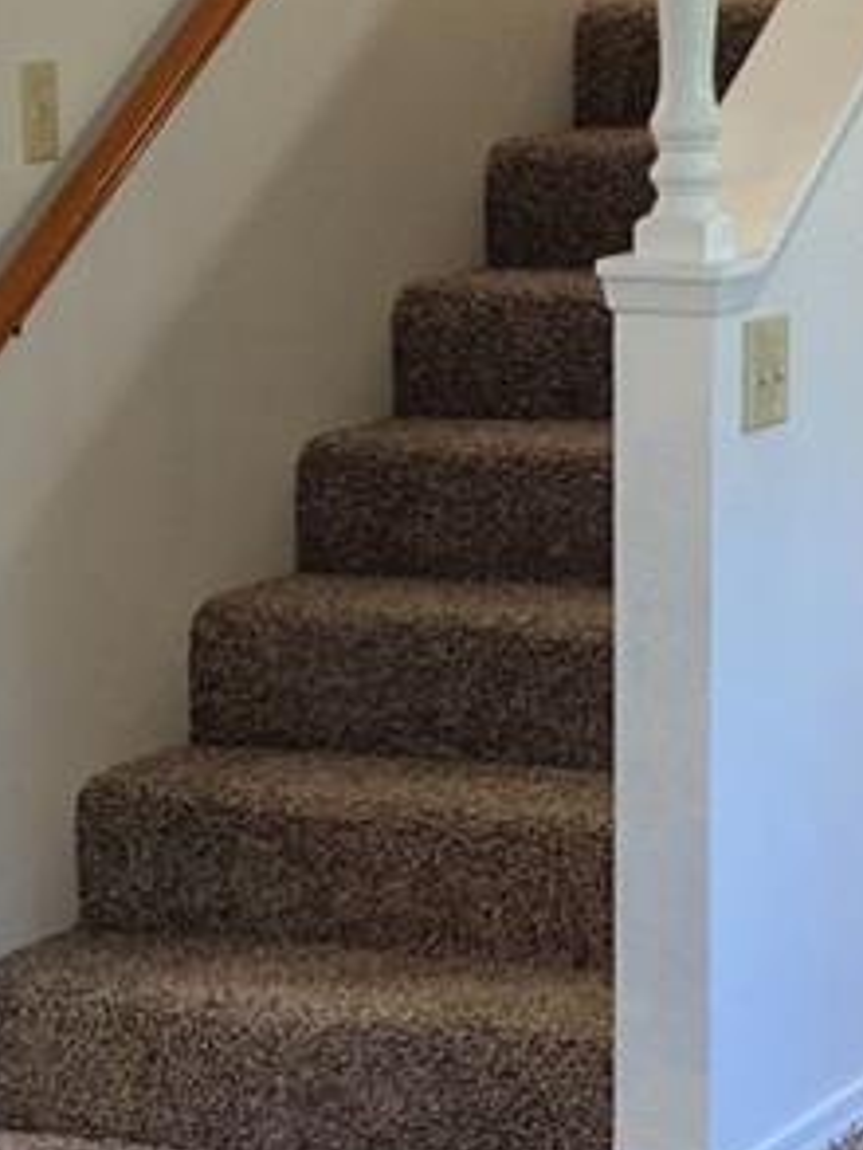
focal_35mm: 133
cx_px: 167
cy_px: 785
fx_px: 4418
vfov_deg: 14.8
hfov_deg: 11.1
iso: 80
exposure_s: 1/60
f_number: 1.8
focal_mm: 4.25
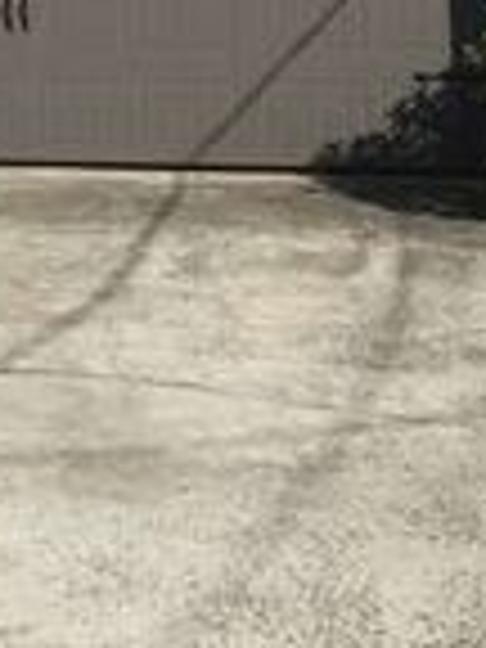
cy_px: -56
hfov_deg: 13.0
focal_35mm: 101
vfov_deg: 18.7
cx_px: -450
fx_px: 1891
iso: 32
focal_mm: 4.15
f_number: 2.2
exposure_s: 1/2825
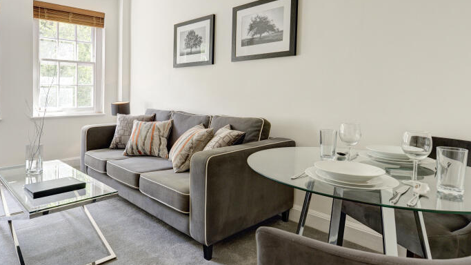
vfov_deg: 51.4
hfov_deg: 79.2
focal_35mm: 22
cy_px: 122
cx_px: 168
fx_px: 275
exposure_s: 1/45
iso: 800
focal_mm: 14
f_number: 9.5
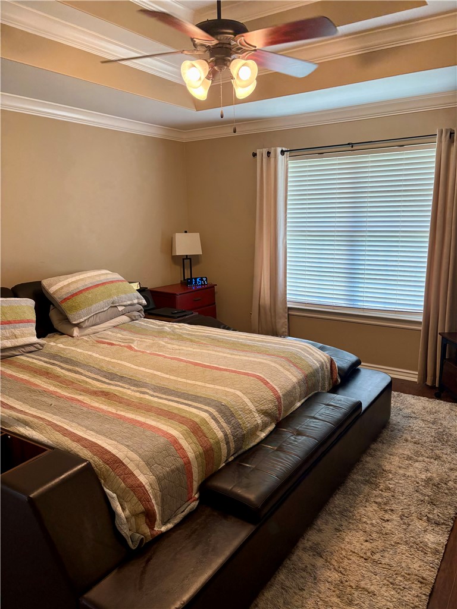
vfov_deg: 67.3
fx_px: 458
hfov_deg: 53.1
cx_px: 228
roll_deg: +0.4
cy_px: 304
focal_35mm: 26
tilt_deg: -10.4
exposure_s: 1/120
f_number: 1.6
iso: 160
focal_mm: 5.96
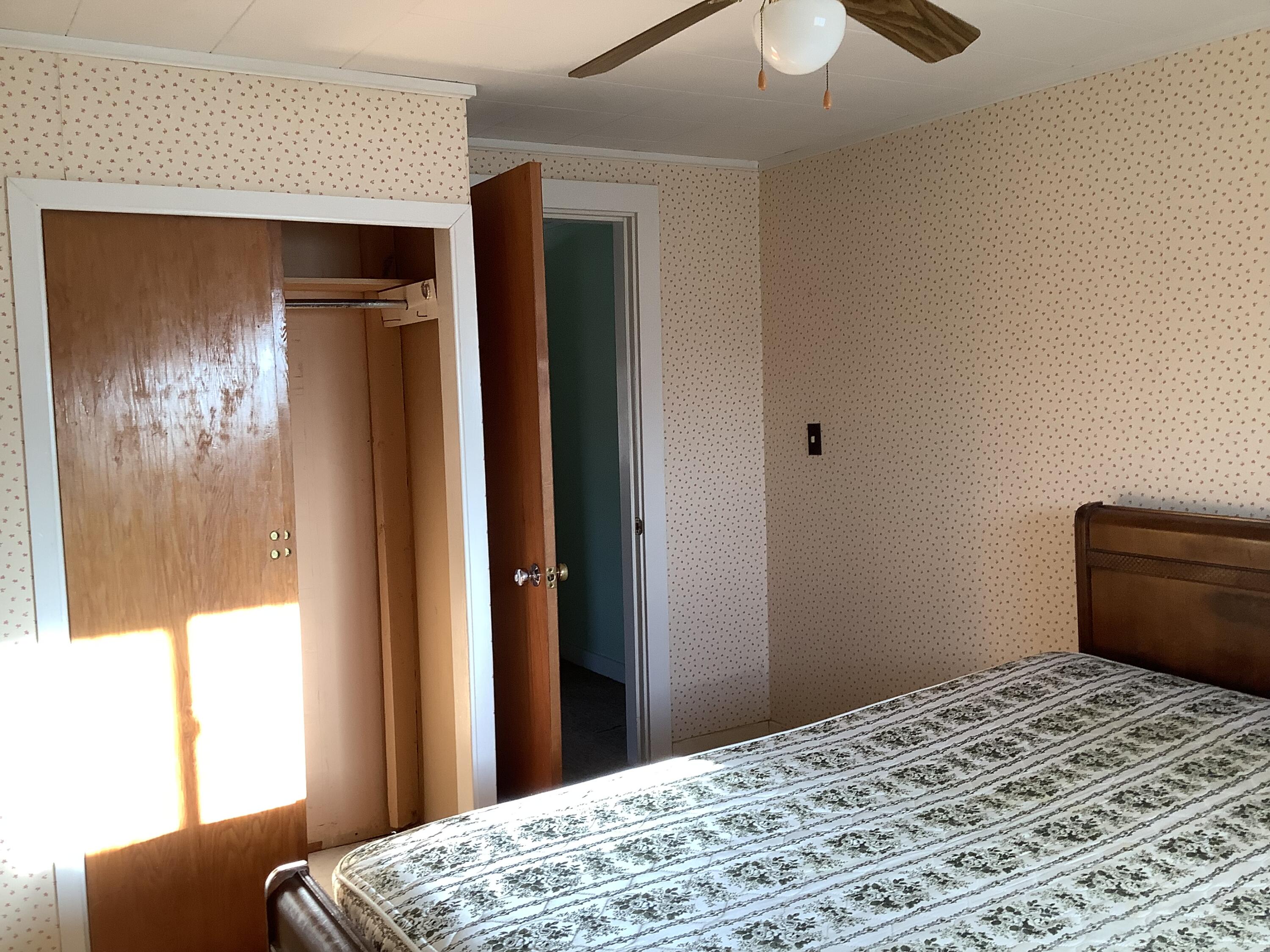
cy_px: 476
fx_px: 1137
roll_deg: +0.5
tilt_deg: -5.7
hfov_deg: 58.4
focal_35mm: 31
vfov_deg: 45.4
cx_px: 635
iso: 64
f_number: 2.4
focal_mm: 3.3
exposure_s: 1/60
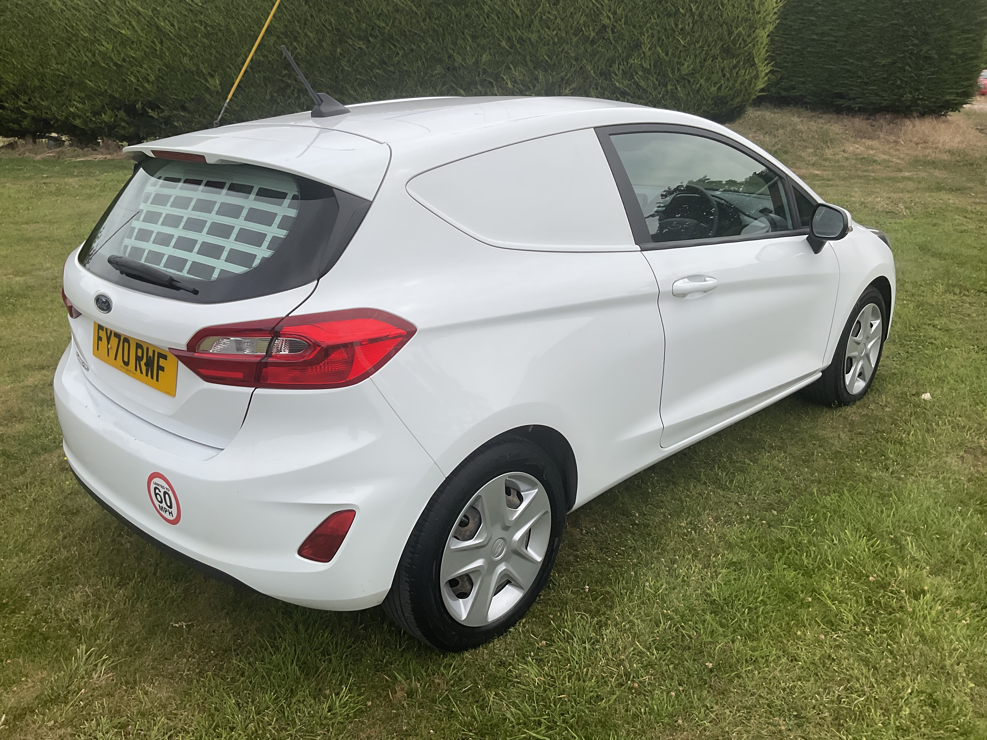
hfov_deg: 61.7
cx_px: 494
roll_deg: +0.9
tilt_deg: -17.6
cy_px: 370
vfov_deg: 48.2
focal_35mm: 29
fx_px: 827
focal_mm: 3
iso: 16
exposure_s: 1/1984
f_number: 1.8
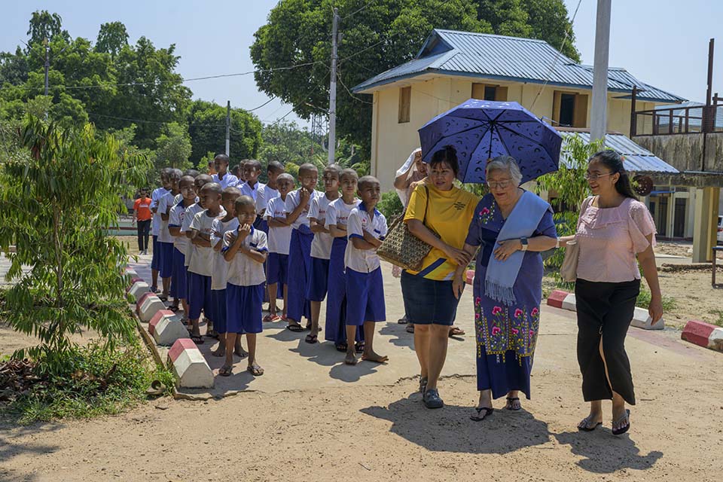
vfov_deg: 35.9
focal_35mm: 37
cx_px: 362
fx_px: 743
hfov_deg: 51.9
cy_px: 241
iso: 160
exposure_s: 1/500
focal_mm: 37
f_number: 8
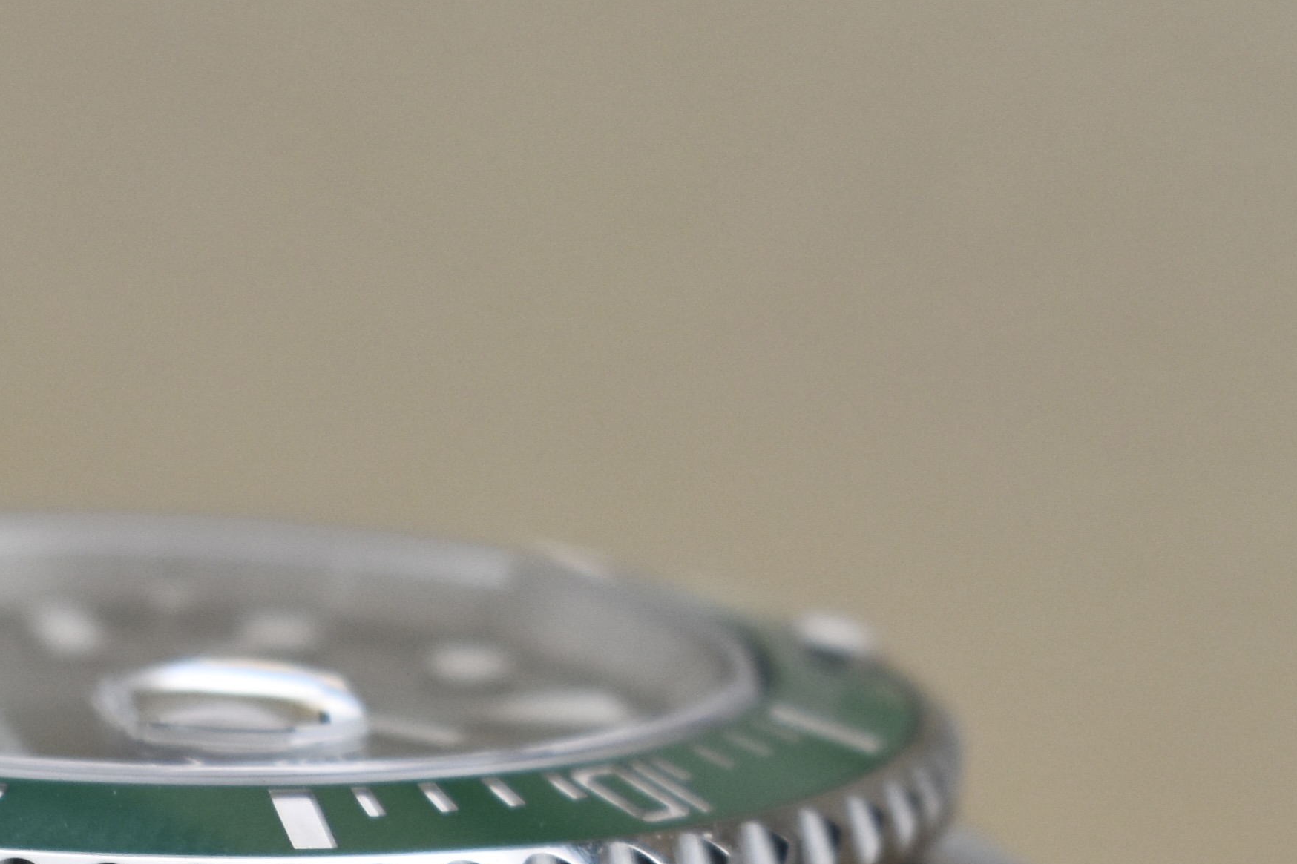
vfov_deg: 5.9
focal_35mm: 232
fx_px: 8347
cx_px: 372
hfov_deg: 8.9
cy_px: 1184
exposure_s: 1/125
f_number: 6.3
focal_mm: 45
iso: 400
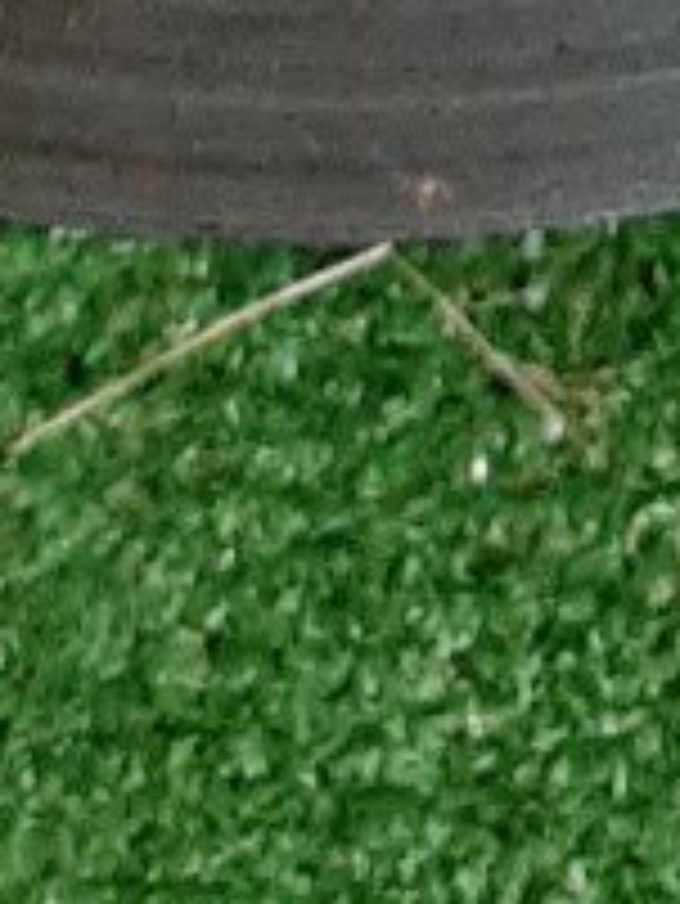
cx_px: 477
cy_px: -2235
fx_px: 4867
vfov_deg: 8.2
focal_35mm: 186
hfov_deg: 8.0
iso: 245
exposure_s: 1/50
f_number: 1.7
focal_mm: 3.93
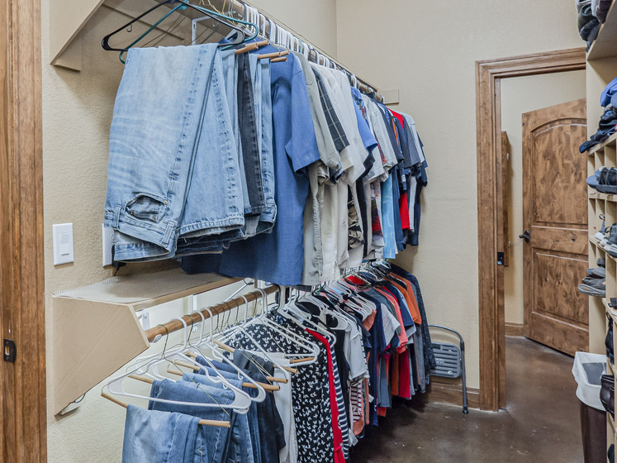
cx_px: 260
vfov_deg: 51.1
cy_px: 193
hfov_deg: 65.0
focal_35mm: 27
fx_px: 481
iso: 500
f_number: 4
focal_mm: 7
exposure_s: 1/125
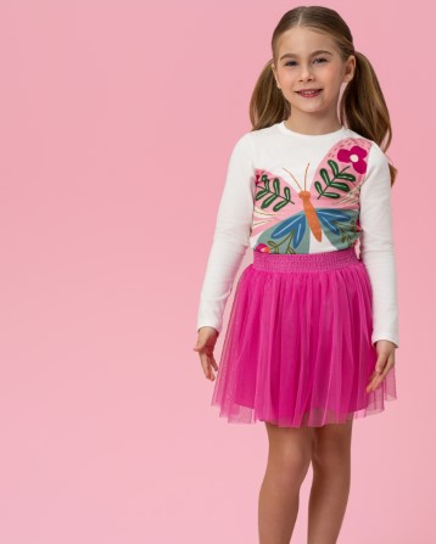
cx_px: 283
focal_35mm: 116
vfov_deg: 16.6
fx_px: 1870
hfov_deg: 13.3
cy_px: 303
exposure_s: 1/125
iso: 100
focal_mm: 72
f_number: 6.3
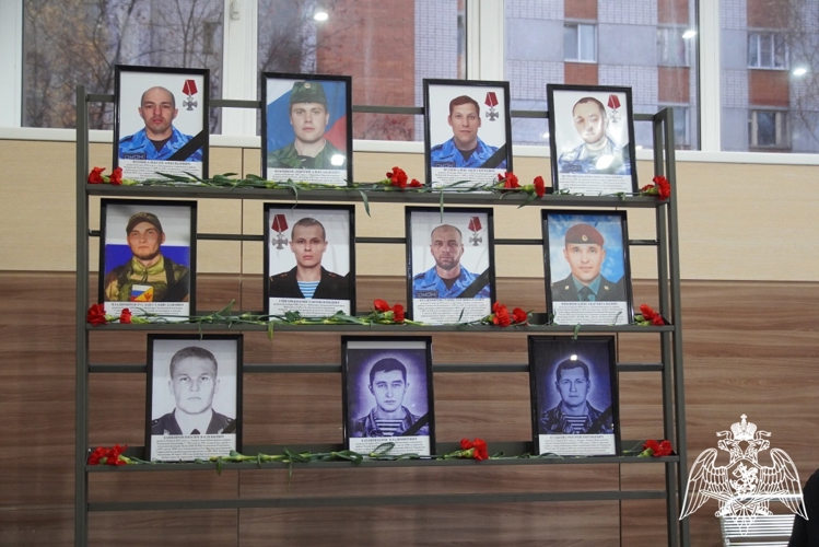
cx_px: 410
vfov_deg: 26.5
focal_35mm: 51
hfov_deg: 38.9
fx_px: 1161
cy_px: 274
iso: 3200
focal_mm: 34
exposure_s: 1/160
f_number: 4.5
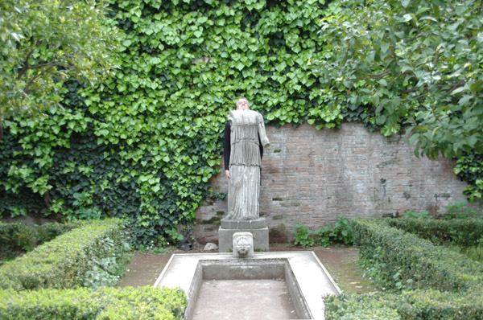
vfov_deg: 28.8
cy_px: 160
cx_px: 242
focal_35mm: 46
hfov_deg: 42.4
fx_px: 623
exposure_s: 1/125
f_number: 4.5
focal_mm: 31
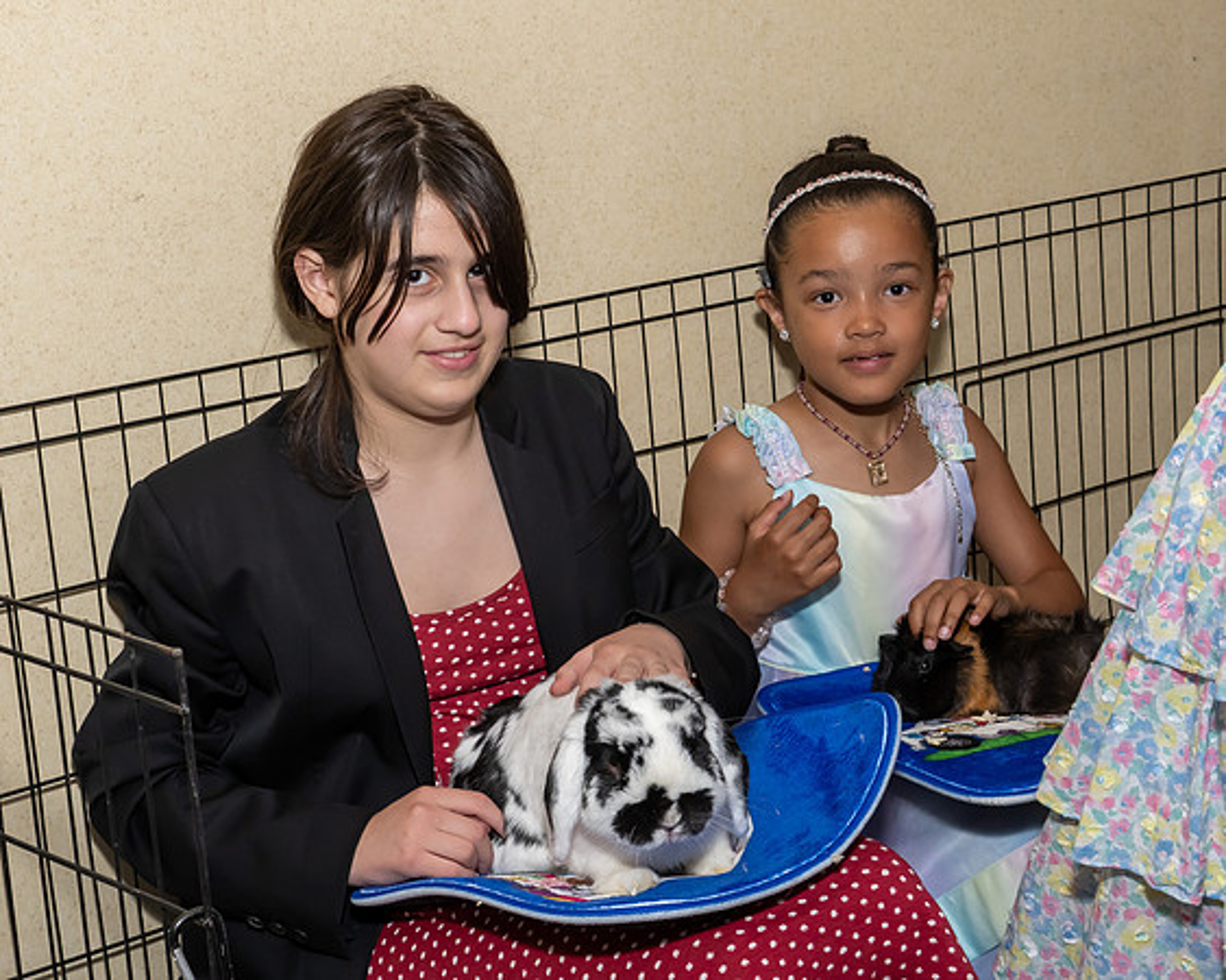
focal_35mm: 60
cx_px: 448
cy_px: 506
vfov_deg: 25.2
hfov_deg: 31.1
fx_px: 2188
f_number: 8
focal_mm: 31
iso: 640
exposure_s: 1/250
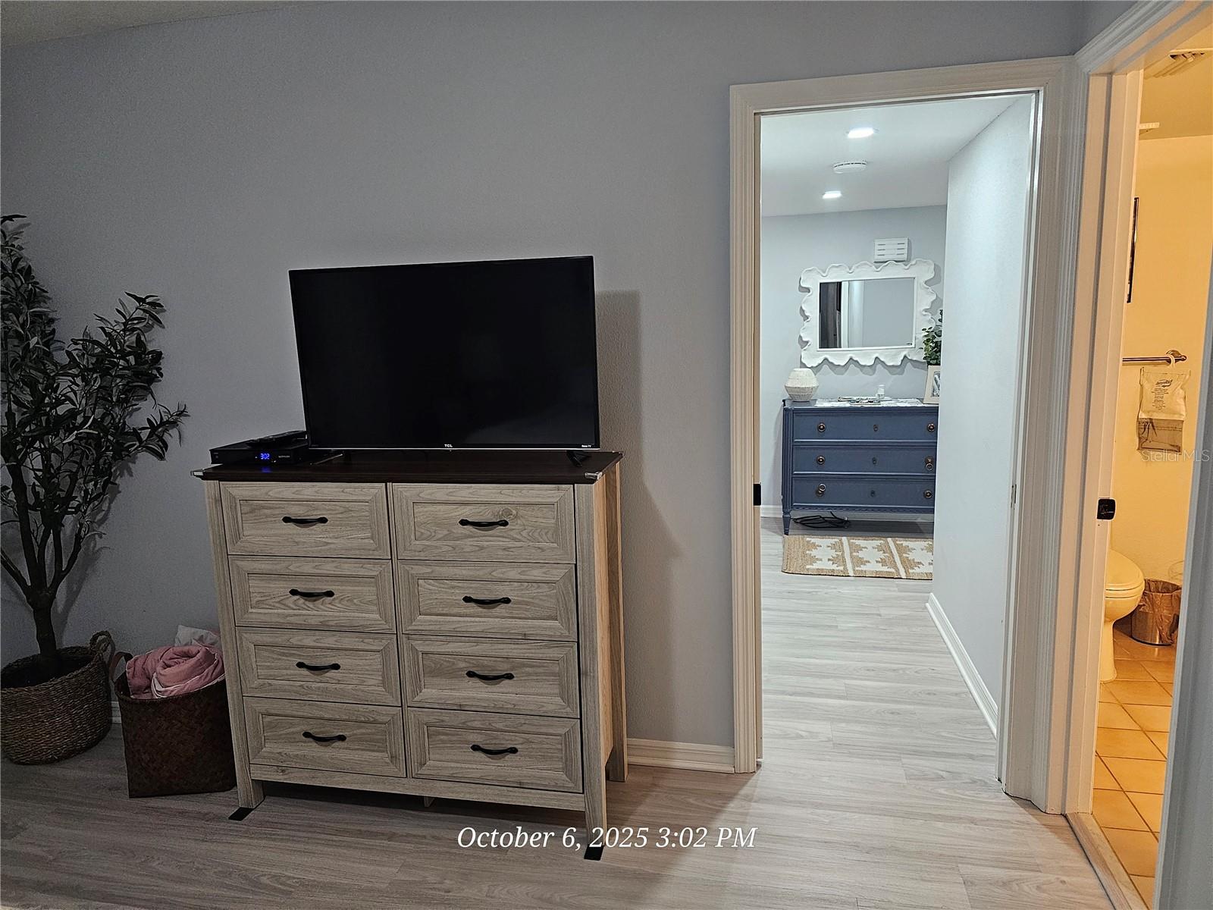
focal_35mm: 23
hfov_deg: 73.9
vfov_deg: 58.9
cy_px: 455
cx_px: 606
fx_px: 806
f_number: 1.7
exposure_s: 1/120
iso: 800
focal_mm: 6.3
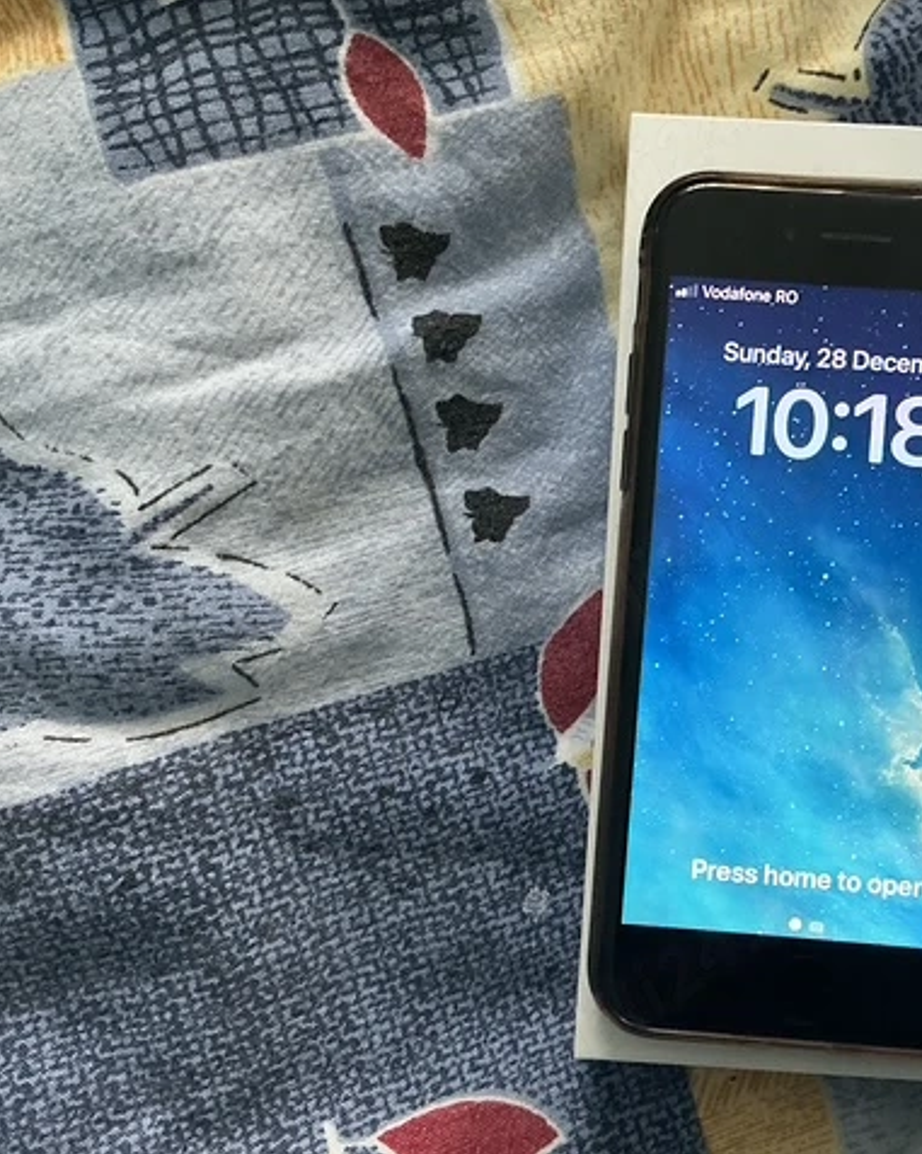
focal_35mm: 38
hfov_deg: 38.2
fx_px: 1297
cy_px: 576
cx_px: 678
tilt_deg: -88.8
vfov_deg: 48.0
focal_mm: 3
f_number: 1.8
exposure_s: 1/60
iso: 200
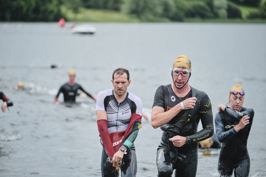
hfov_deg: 9.8
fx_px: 1552
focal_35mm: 210
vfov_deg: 6.5
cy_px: 88
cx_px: 133
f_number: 2.8
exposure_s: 1/1600
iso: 320
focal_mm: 140
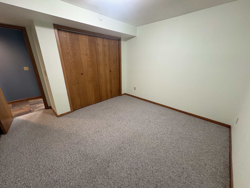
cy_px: 94
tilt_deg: -18.3
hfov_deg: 102.1
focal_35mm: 14
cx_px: 125
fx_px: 101
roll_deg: +0.4
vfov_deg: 85.7
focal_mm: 2.22
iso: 250
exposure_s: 1/60
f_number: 2.2
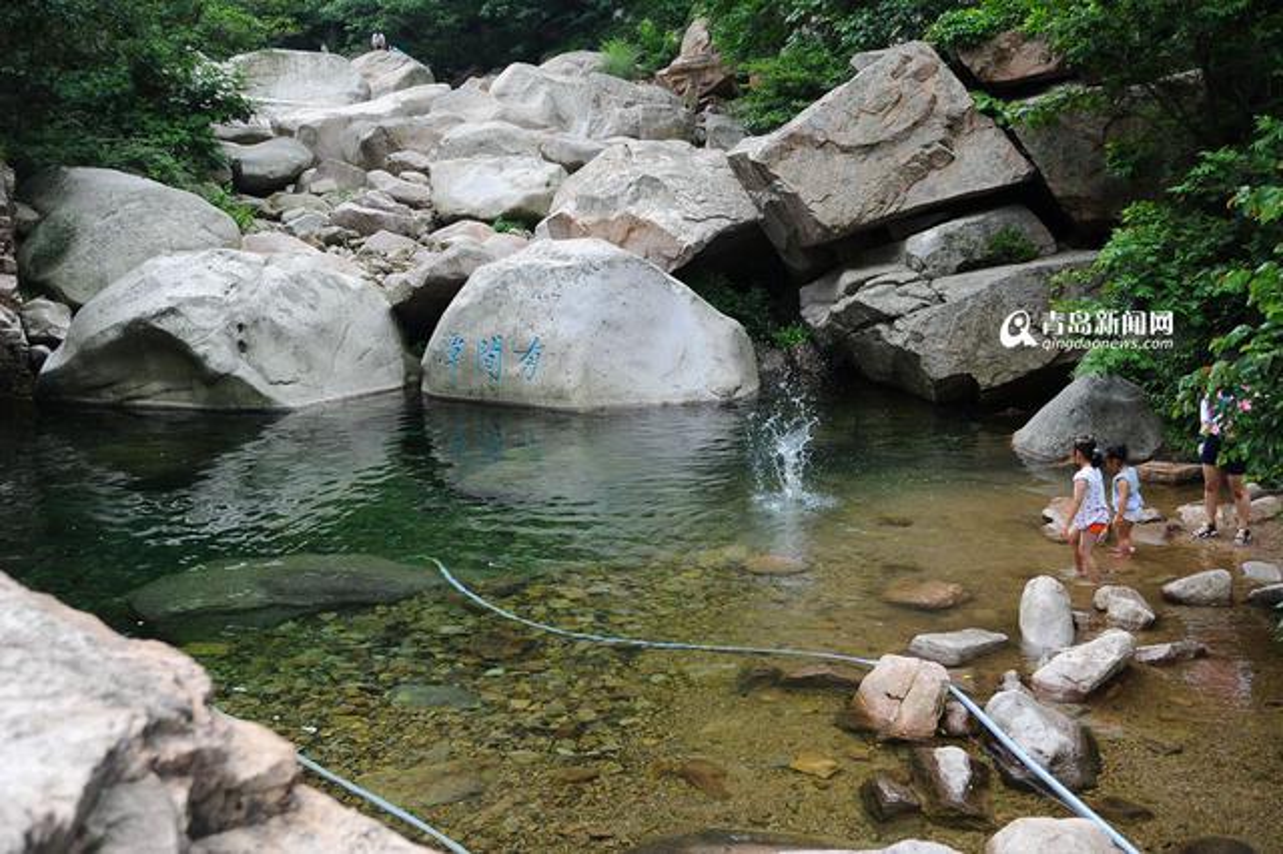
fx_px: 1567
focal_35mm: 44
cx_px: 642
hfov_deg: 44.5
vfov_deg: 30.5
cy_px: 427
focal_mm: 44
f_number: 3.2
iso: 200
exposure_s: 1/160
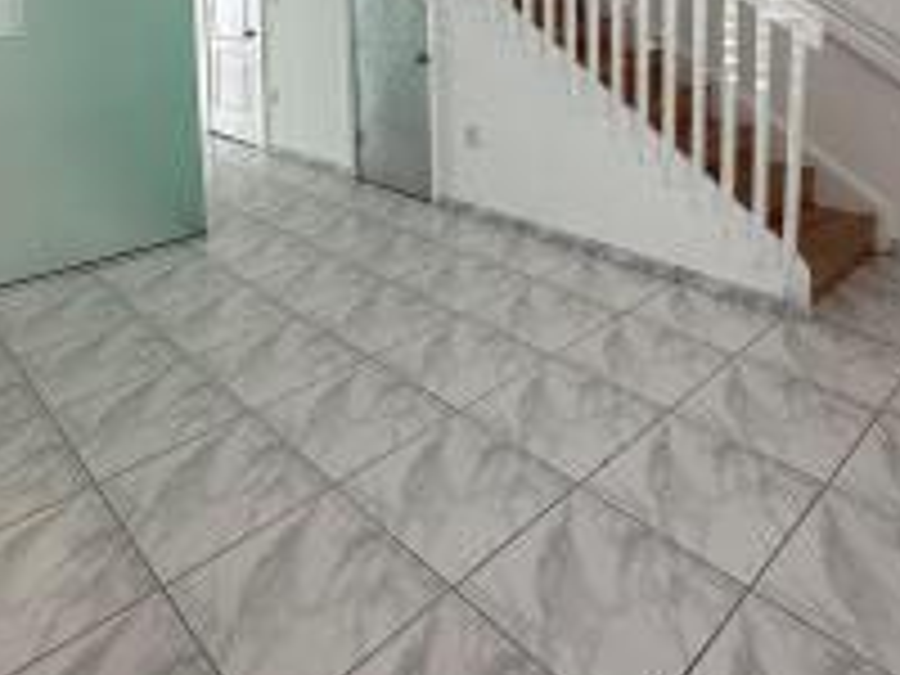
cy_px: 50
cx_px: 459
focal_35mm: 28
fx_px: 728
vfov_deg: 44.6
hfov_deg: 63.4
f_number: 2.2
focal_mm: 2.22
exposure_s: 1/99
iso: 125
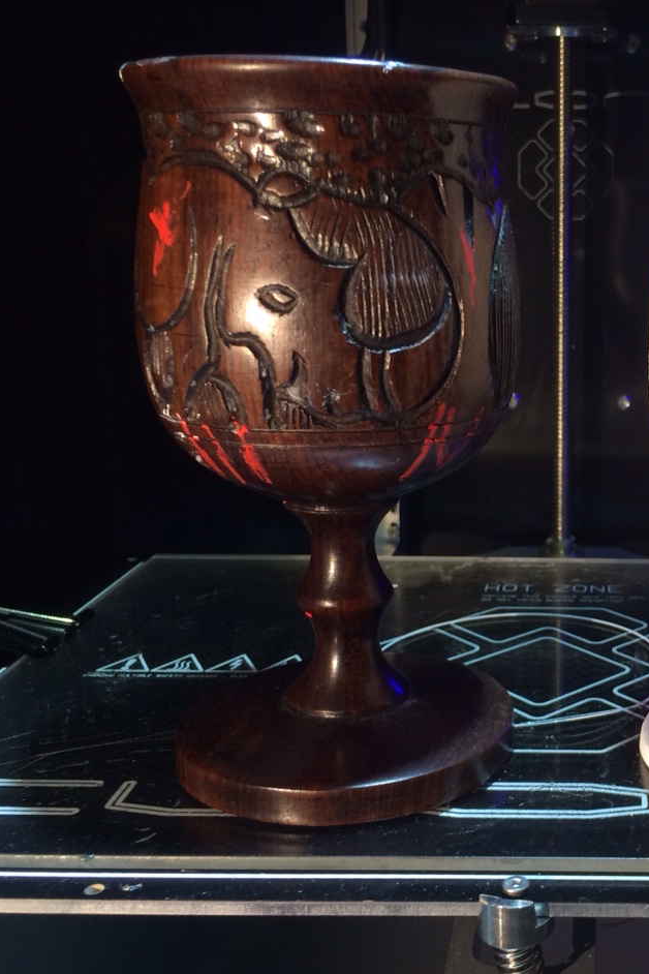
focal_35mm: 41
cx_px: 610
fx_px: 1109
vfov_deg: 47.4
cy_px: 495
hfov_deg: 30.8
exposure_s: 1/30
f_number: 2.2
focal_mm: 4.15
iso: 64
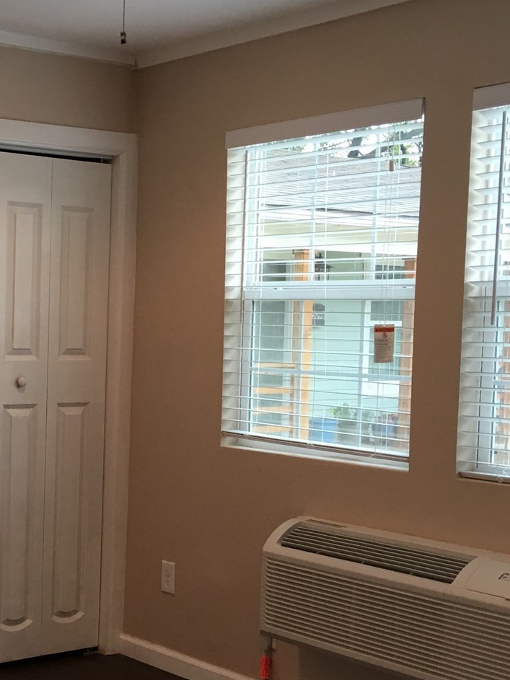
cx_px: 32
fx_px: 1238
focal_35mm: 63
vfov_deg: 30.6
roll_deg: -0.5
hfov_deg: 22.6
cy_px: 440
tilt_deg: -3.9
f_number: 2.2
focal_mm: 4.15
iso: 32
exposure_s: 1/30
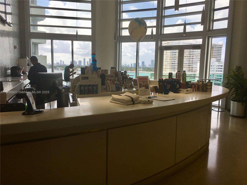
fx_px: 207
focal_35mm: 29
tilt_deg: -6.8
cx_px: 124
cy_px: 92
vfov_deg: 48.2
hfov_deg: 61.7
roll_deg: -0.9
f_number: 2.2
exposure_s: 1/323
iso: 25
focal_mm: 4.15
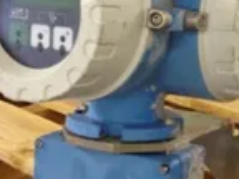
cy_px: 75
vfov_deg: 15.2
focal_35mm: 97
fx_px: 670
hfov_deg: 20.0
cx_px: 193
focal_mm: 4.28
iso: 160
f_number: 2.4
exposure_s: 1/20
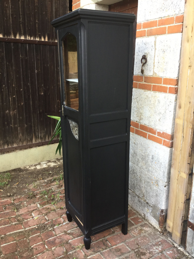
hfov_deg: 45.4
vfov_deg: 58.4
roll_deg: -2.8
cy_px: 130
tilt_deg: -18.3
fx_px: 232
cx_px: 97
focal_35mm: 31
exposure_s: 1/50
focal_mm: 3.3
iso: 32
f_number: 2.4
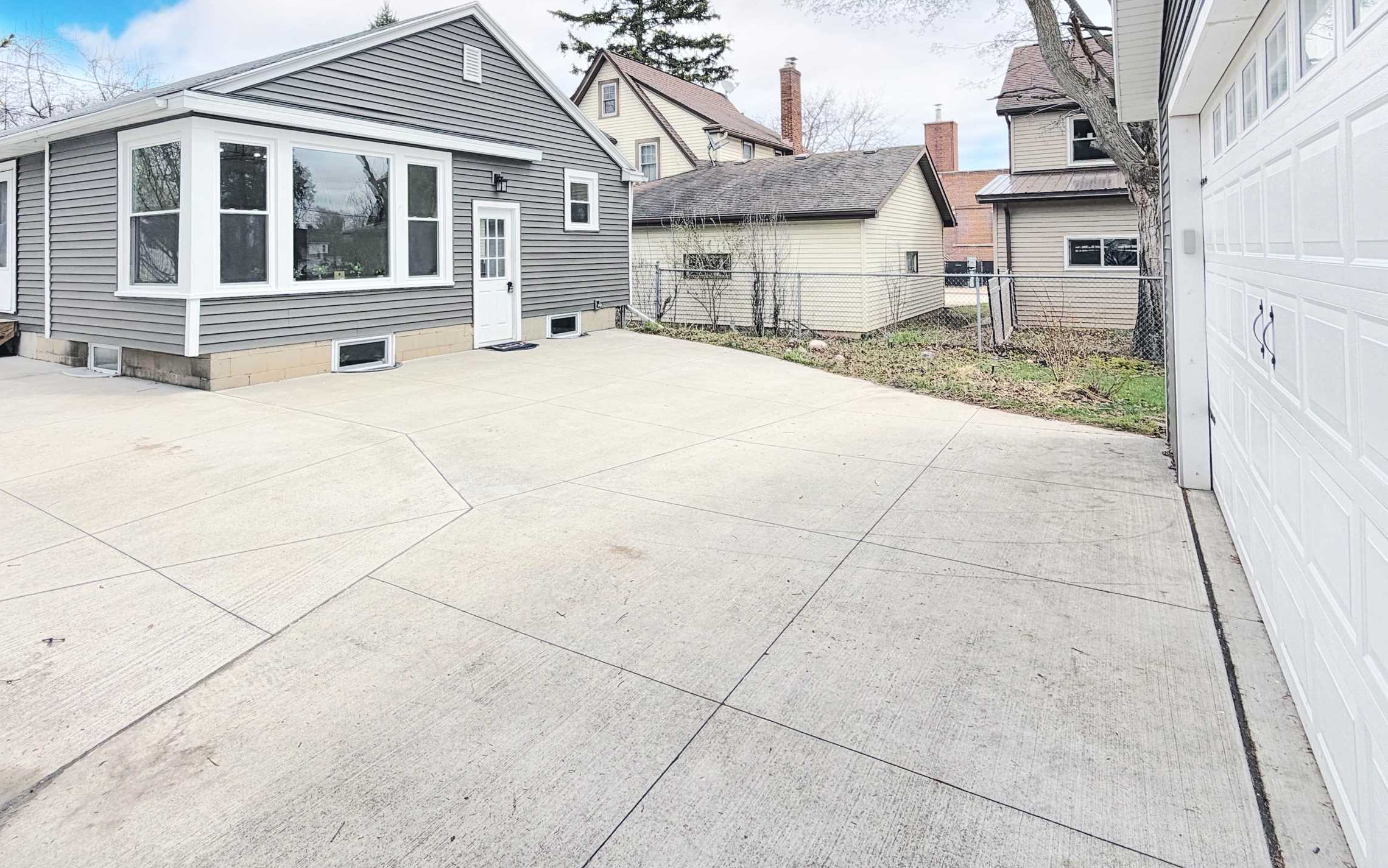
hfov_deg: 84.9
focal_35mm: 20
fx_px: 757
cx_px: 638
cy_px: 231
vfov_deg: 57.1
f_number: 2.2
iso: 20
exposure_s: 1/970
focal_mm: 2.22
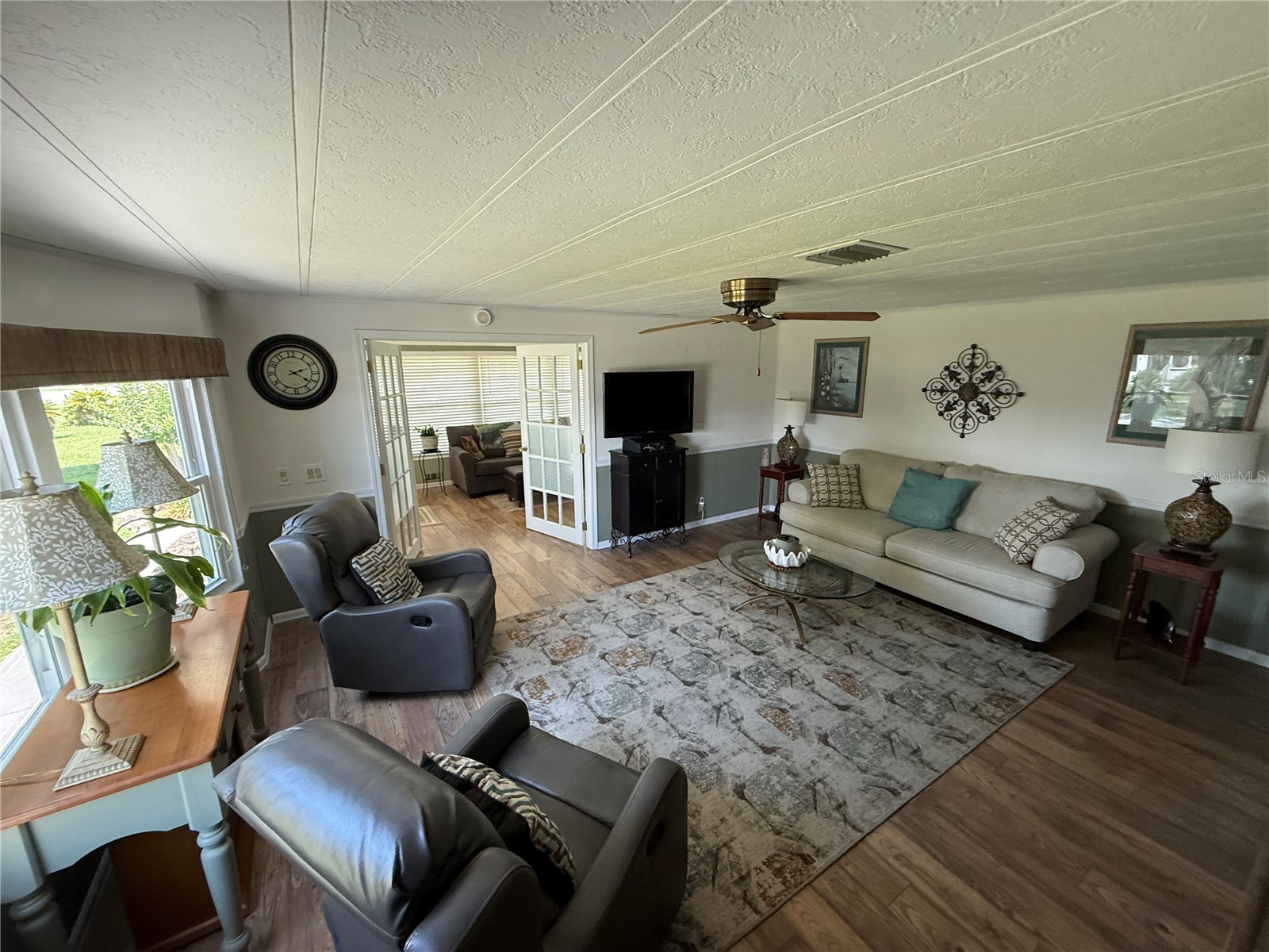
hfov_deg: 102.1
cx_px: 634
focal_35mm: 14
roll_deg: +0.3
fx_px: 513
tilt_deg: -14.5
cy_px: 476
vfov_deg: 85.7
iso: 250
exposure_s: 1/99
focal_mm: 2.22
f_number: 2.2
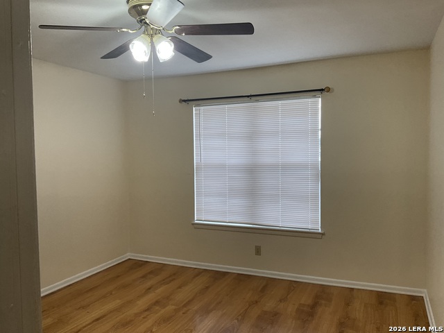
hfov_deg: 61.7
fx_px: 372
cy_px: 166
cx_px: 222
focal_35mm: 29
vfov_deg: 48.2
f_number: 1.8
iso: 50
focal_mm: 3
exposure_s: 1/120
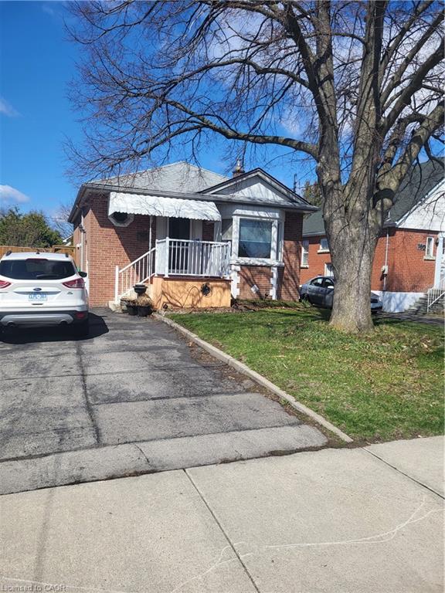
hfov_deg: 53.1
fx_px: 446
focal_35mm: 26
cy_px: 296
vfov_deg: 67.3
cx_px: 222
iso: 40
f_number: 1.8
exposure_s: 1/2693
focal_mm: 5.4
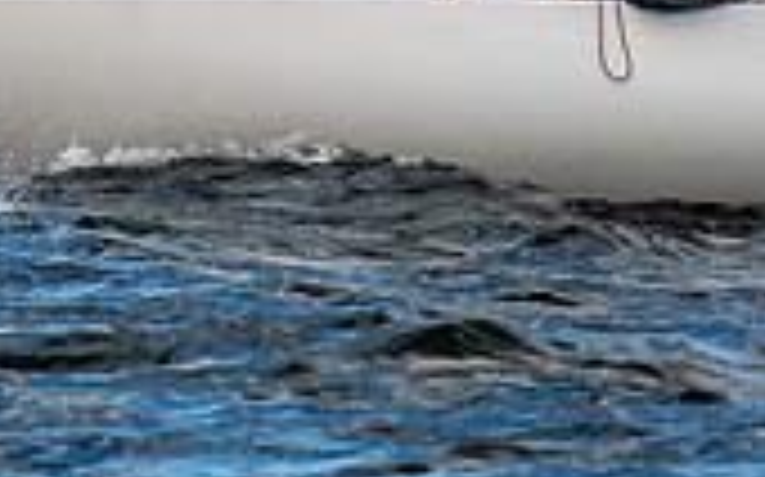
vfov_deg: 0.7
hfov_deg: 1.1
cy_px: -80
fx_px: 38691
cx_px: -776
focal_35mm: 1857
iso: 320
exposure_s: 1/2500
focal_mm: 300
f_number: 5.6
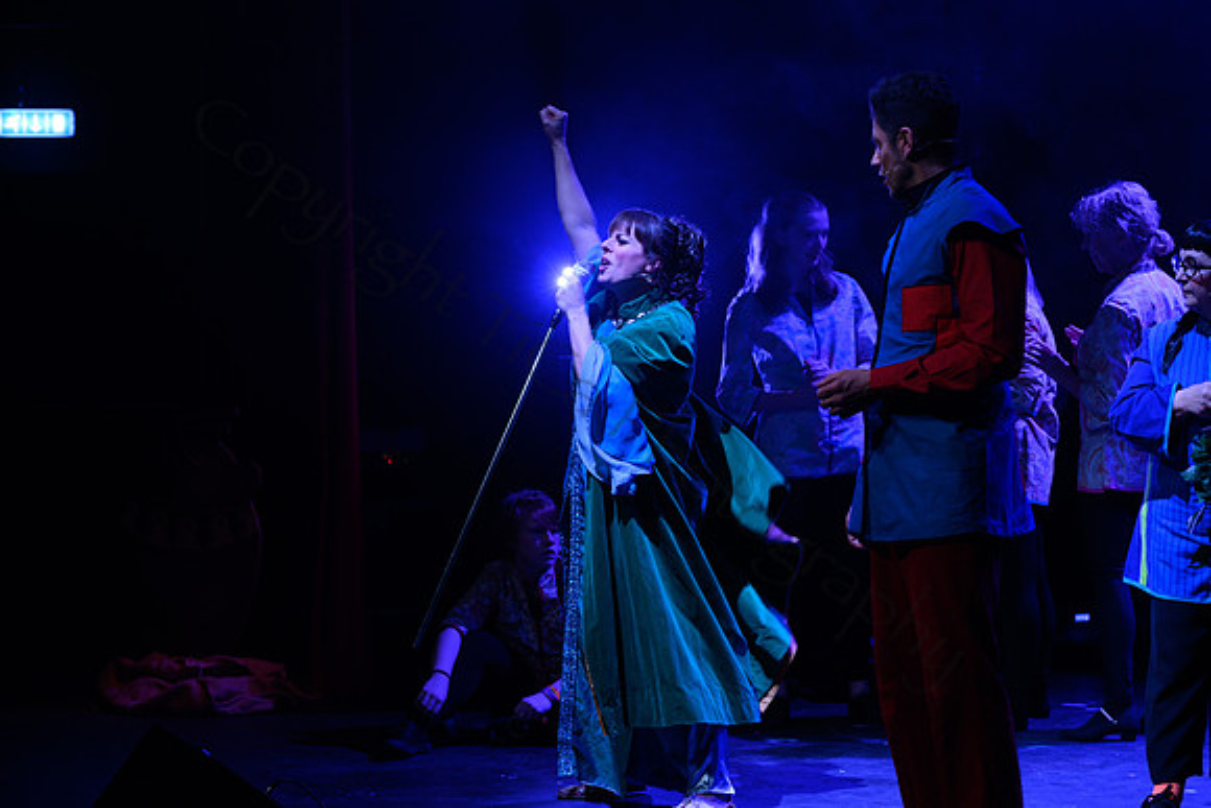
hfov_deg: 20.0
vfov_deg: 13.4
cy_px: 404
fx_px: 3432
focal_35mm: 102
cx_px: 606
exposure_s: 1/125
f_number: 4
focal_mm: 102
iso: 1000
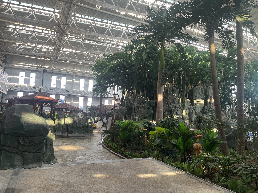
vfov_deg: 53.1
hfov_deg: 67.3
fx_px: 194
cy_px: 96
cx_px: 129
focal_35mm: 26
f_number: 1.6
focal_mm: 5.1
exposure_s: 1/121
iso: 125
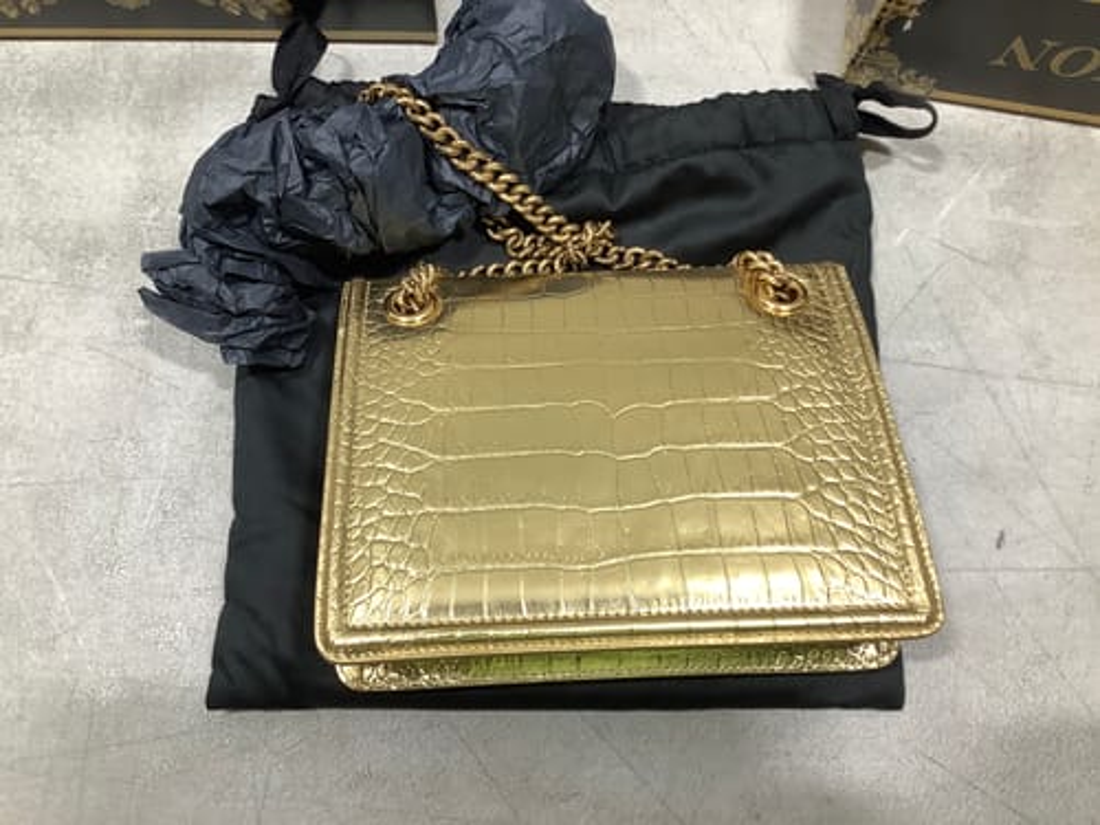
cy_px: 412
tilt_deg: -77.9
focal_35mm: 31
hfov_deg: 58.4
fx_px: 985
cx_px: 550
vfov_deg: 45.4
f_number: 2.4
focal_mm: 3.3
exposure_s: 1/100
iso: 100
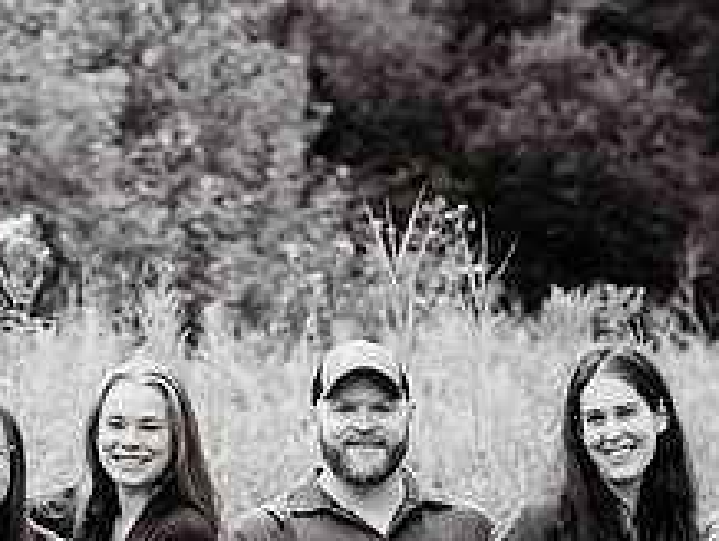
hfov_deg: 13.3
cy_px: 525
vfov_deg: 10.0
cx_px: 449
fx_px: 3077
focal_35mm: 148
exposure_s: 1/320
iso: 400
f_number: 2.8
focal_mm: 58
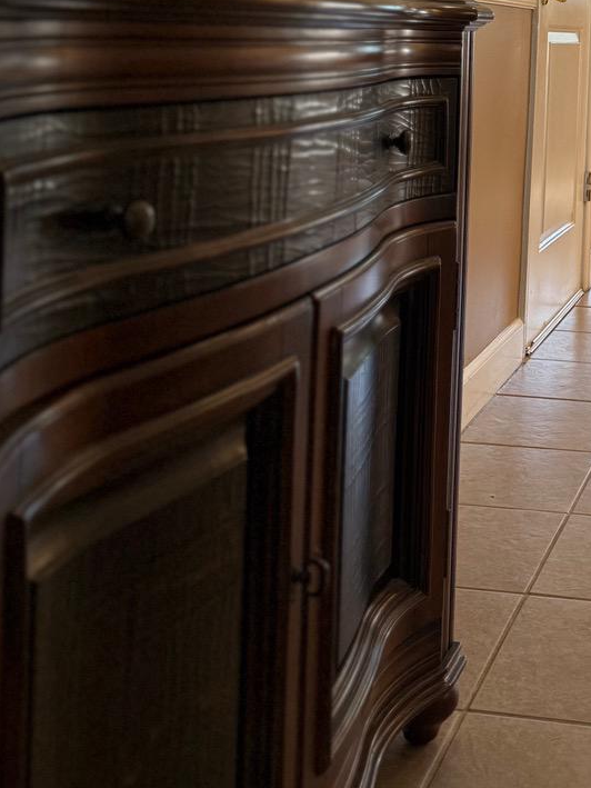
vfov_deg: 34.2
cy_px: 41
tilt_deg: +0.7
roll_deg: -2.4
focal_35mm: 52
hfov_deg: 26.1
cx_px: 638
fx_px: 1183
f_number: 1.78
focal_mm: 6.76
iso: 200
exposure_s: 1/60
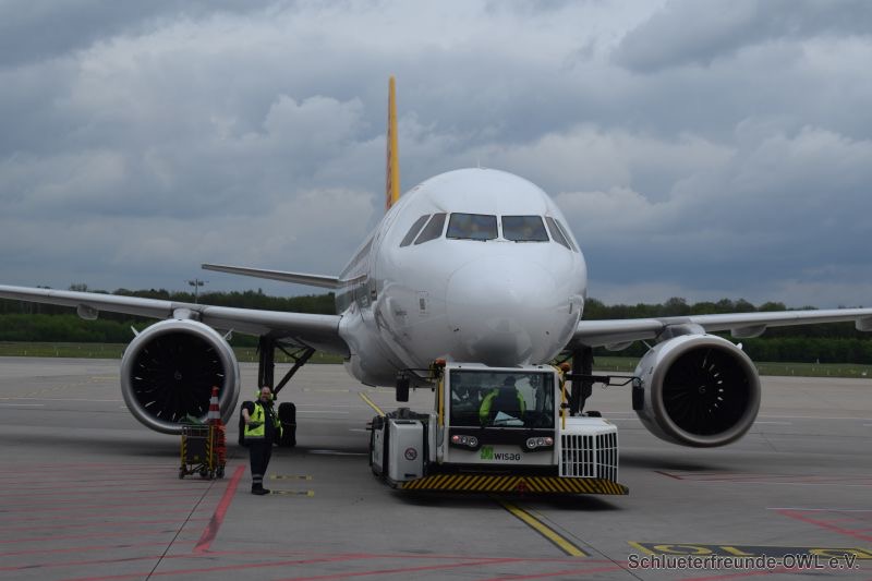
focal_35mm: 82
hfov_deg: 24.6
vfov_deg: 16.5
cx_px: 436
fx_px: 1998
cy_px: 290
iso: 200
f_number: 8
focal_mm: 55
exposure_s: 1/250
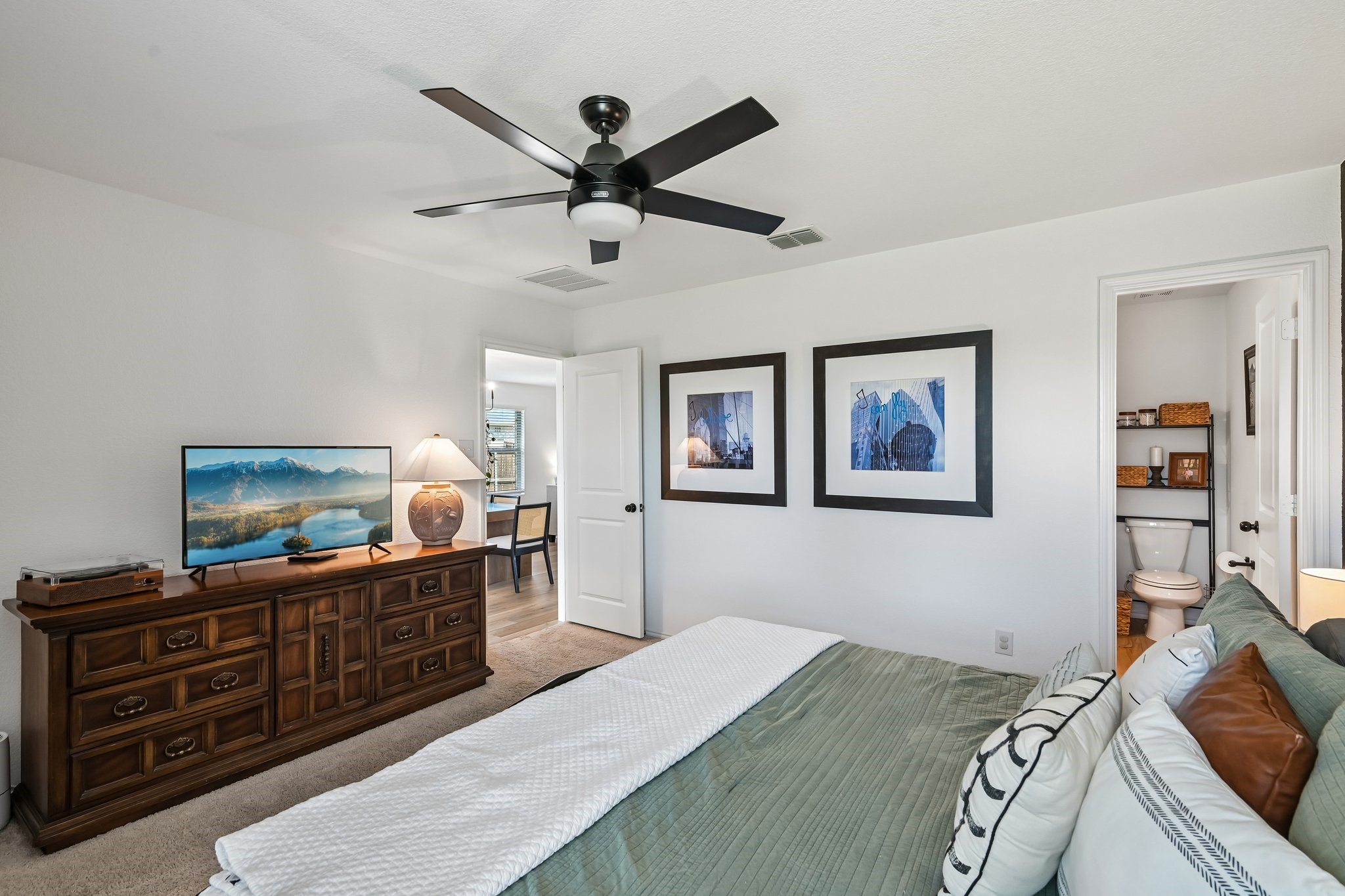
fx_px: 598
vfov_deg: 73.7
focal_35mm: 16
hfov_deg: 96.7
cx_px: 672
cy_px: 448
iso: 400
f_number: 8
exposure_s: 1/8
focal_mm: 16
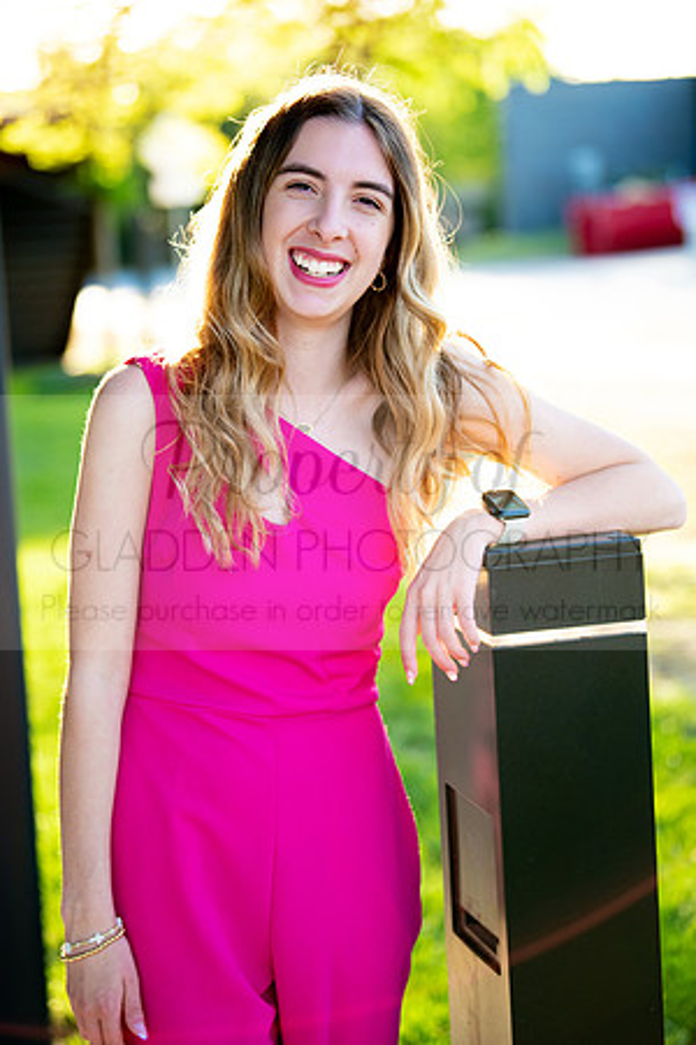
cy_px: 522
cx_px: 348
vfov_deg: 25.4
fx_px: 2320
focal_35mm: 80
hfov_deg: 17.1
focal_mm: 80
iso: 400
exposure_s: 1/500
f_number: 2.8
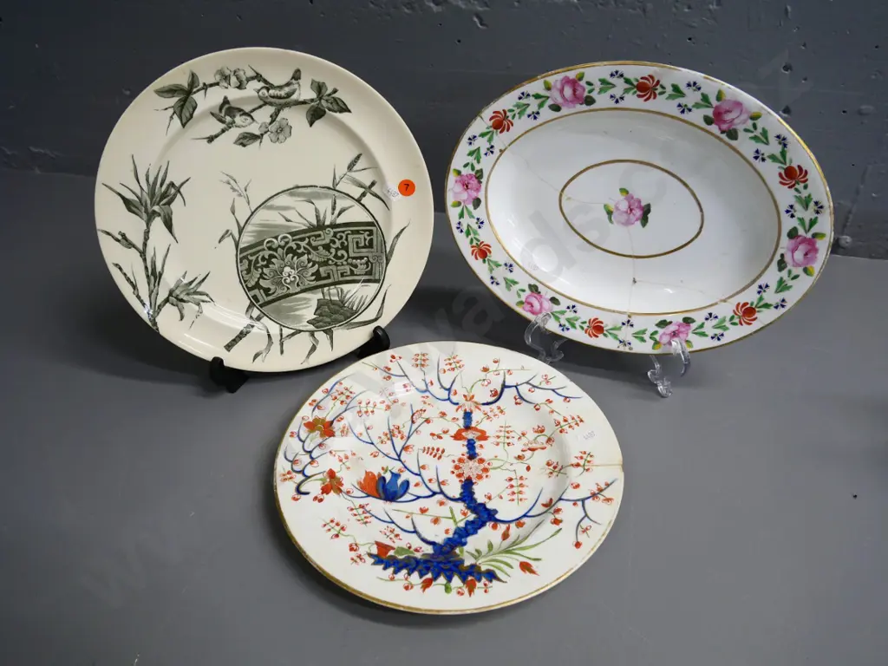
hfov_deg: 71.6
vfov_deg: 56.8
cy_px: 333
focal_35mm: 24
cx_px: 444
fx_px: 616
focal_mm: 12
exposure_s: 1/60
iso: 800
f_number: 5
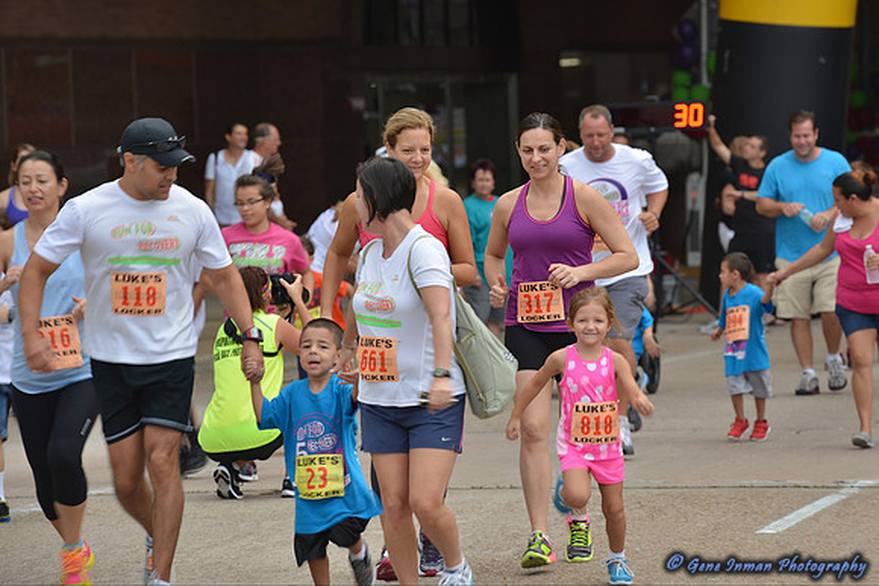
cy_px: 293
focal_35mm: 190
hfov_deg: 10.8
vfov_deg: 7.2
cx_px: 440
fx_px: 4640
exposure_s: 1/80
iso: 200
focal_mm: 190
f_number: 5.6
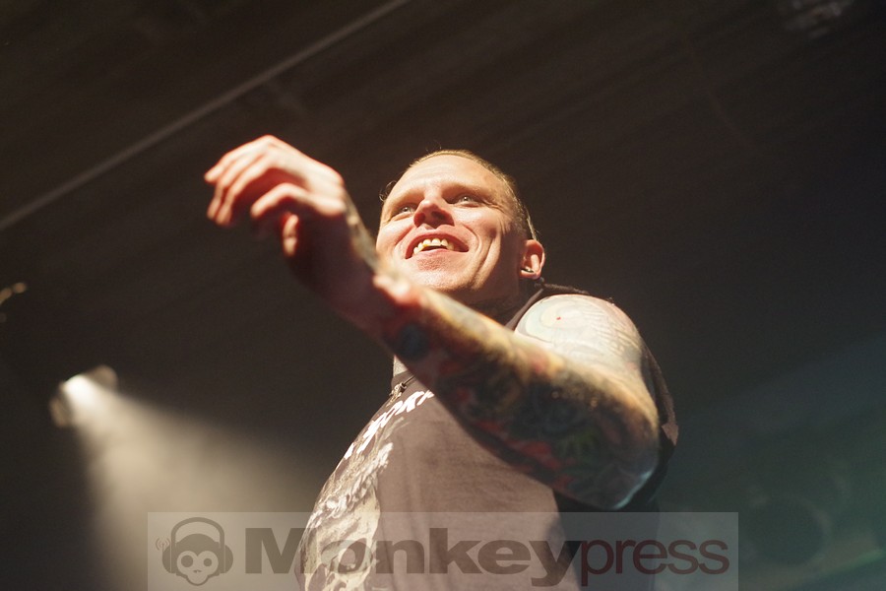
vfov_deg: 18.2
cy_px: 296
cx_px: 443
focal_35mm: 75
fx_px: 1846
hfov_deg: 27.0
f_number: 2.5
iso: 1600
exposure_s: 1/500
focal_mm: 50
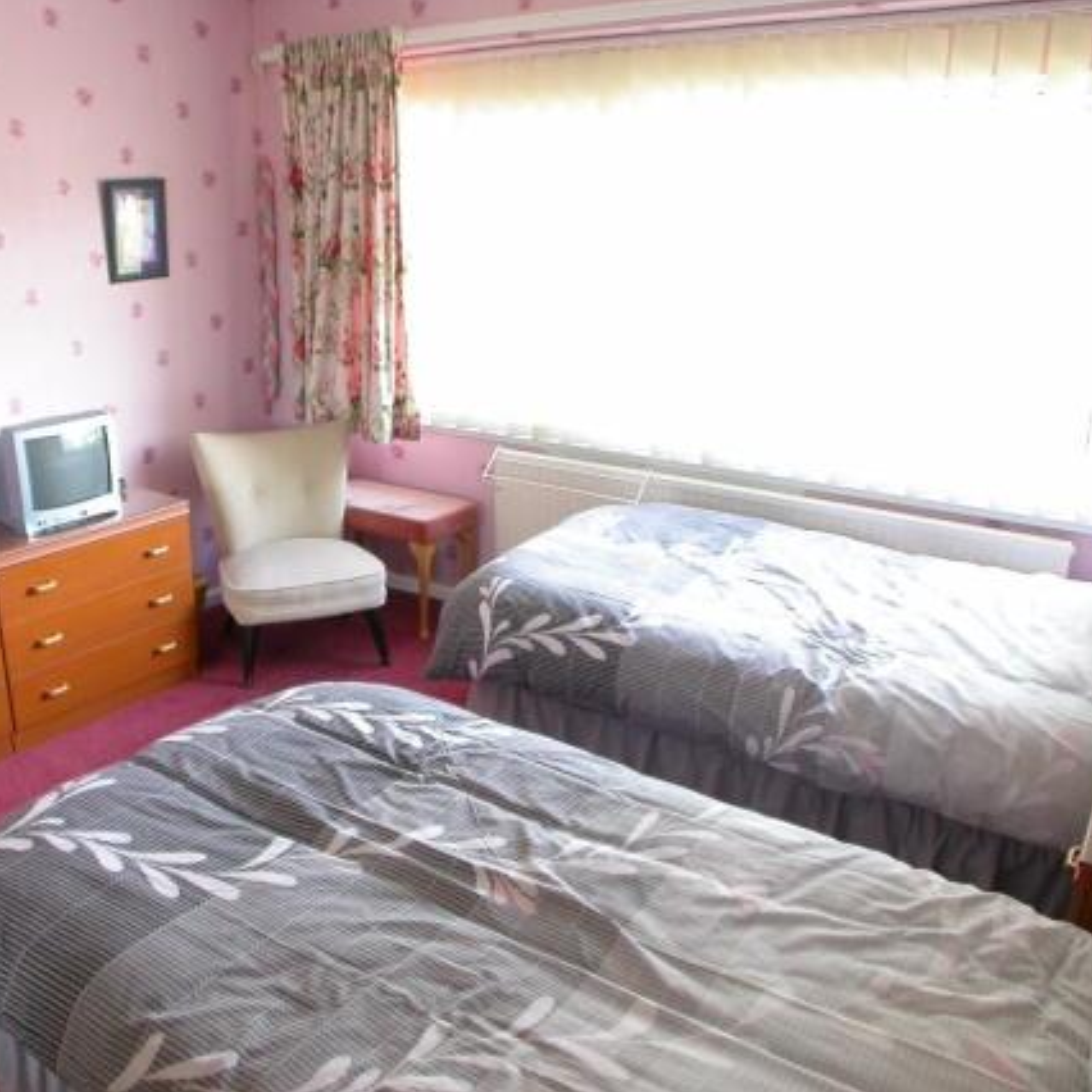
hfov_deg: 36.6
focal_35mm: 46
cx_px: 404
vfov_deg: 36.8
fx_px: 1642
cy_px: 552
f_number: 2.6
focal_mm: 7.85
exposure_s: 1/18.7
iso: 100
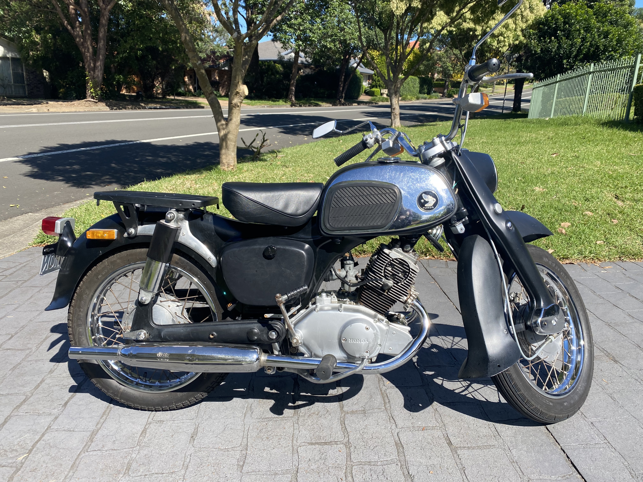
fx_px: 483
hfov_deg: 67.3
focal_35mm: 26
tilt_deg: -15.5
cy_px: 241
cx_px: 322
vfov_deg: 53.1
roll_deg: -3.7
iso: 32
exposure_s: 1/1543
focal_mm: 4.25
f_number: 1.8
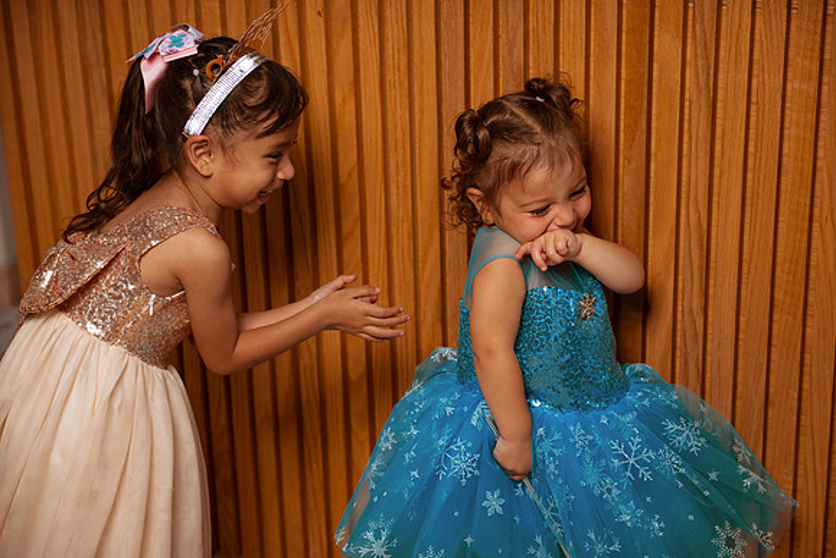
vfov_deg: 19.5
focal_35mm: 70
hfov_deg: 28.8
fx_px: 1626
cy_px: 279
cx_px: 418
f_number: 3.5
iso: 250
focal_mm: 70
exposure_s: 1/800
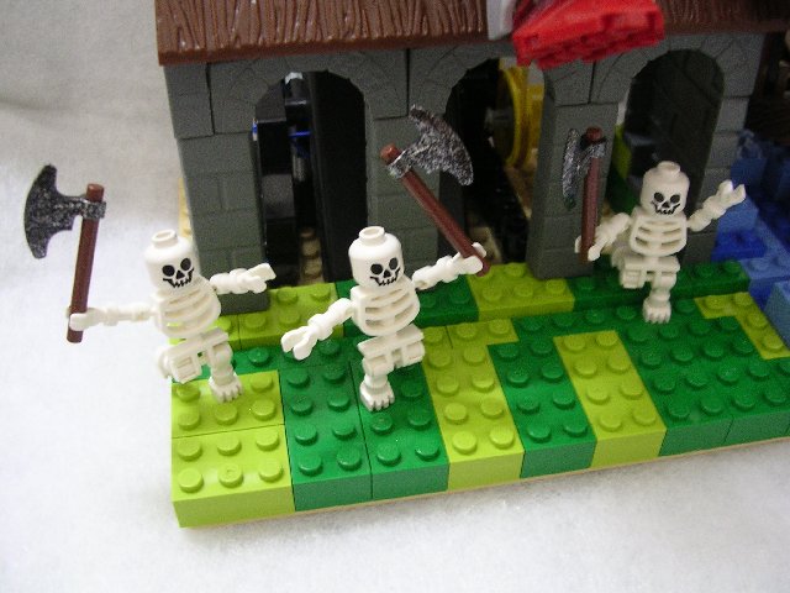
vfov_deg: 37.7
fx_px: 867
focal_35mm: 38
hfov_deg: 49.0
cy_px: 296
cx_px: 395
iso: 245
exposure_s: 1/3.6
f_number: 2.8
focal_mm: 5.8
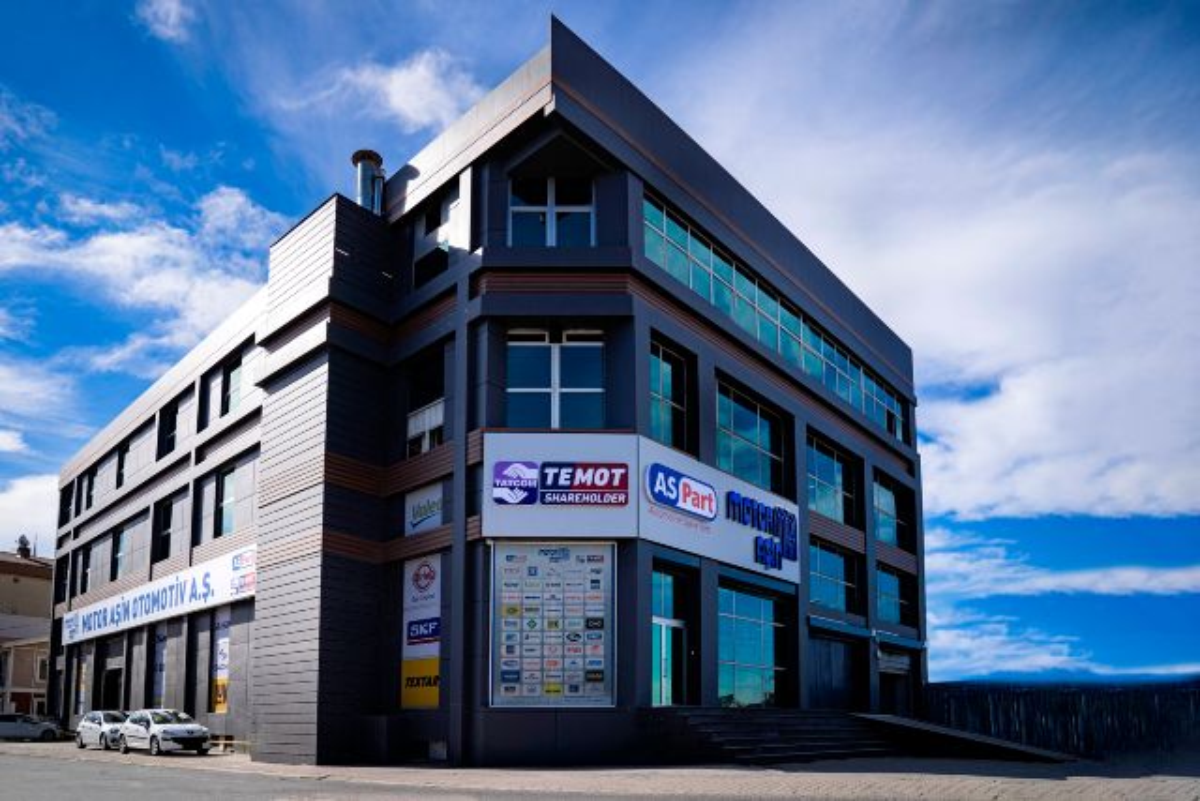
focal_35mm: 24
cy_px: 400
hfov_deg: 73.7
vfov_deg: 53.2
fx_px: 800
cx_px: 600
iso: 100
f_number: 5.6
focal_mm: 24
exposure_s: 1/640
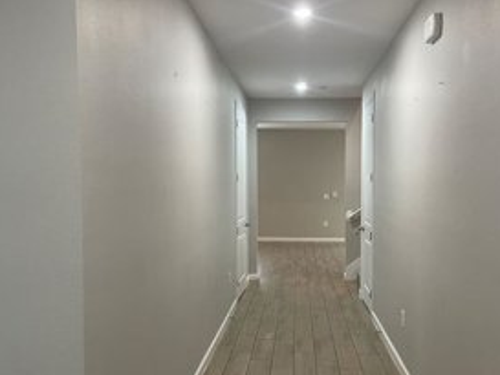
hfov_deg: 55.2
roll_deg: -0.2
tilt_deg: -3.8
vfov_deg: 42.9
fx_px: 477
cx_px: 282
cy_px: 212
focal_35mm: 33
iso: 160
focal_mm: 5.1
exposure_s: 1/60
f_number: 1.6
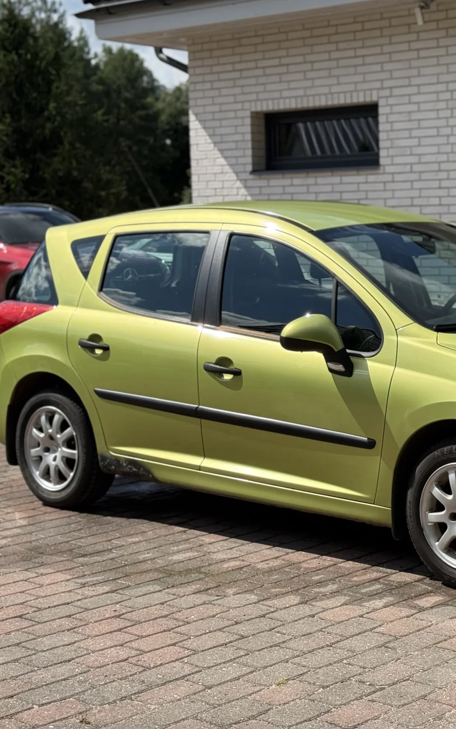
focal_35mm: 68
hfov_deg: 18.8
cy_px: 364
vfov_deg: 30.2
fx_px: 1352
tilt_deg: -5.4
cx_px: 415
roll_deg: +0.5
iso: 64
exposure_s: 1/5208
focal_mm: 6.76
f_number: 1.78
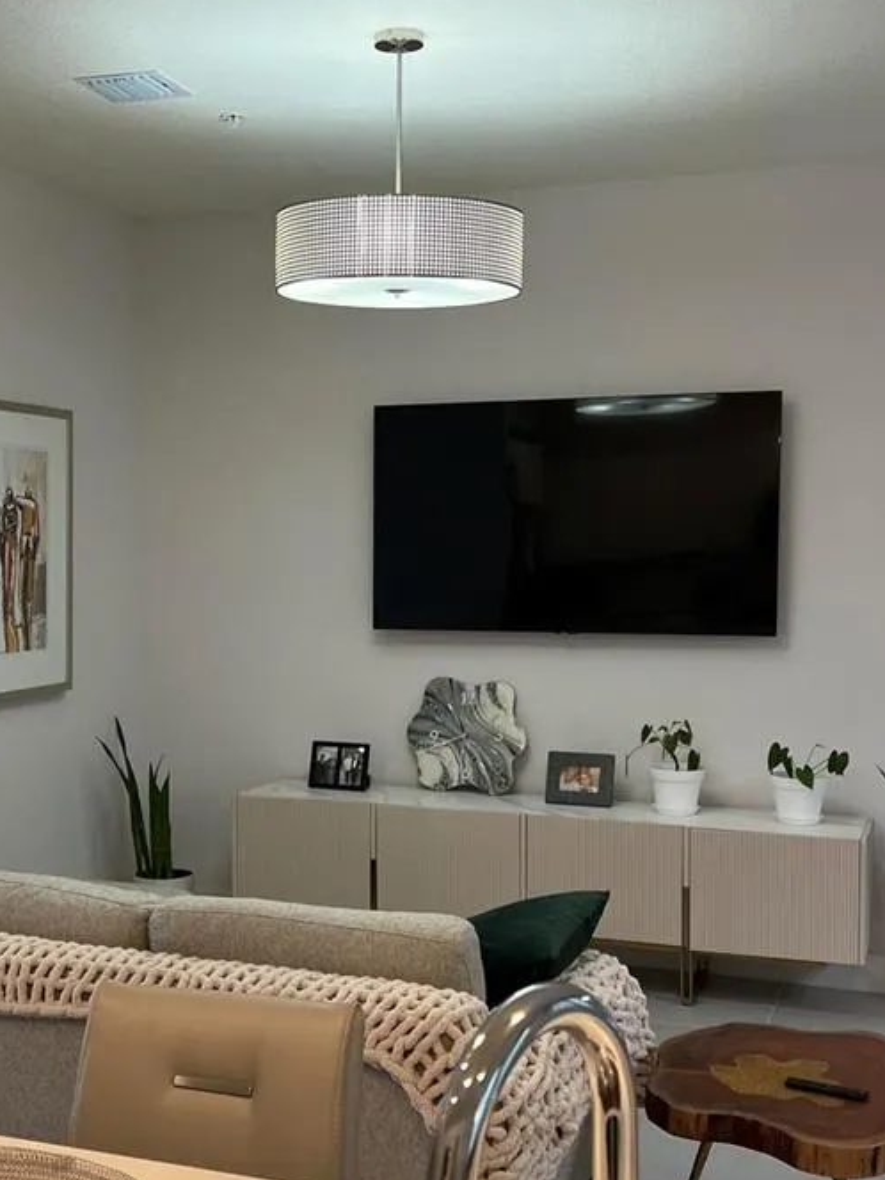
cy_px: 647
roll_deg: +0.1
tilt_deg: -4.8
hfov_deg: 30.8
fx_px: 1602
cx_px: 336
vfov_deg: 40.4
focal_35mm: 47
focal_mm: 5.7
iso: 100
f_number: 1.5
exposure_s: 1/120
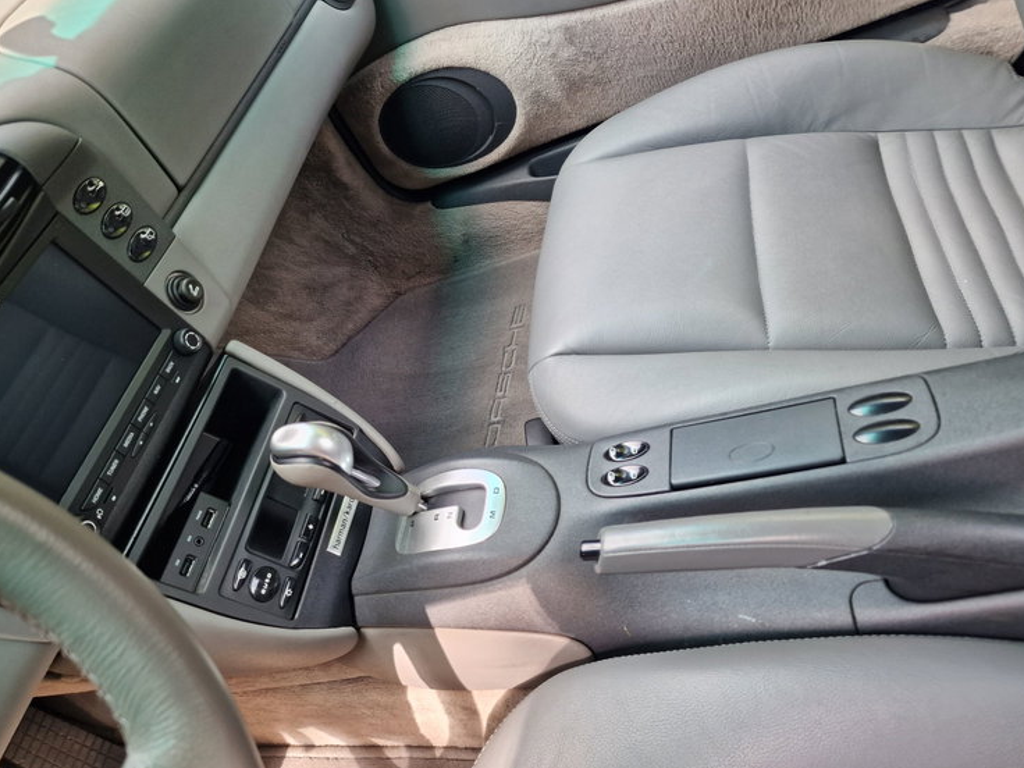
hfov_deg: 71.6
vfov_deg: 56.8
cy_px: 377
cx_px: 506
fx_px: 710
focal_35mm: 24
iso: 80
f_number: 1.8
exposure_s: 1/180
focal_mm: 6.4
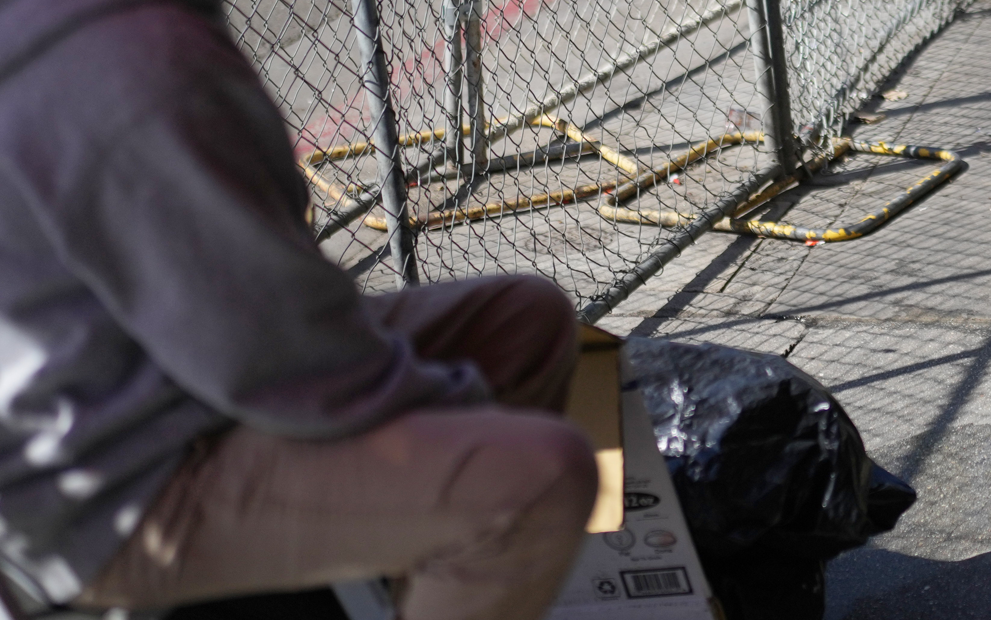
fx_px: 2485
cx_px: 1124
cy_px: -24
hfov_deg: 21.3
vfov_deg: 14.0
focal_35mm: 92
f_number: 1.4
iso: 250
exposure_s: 1/12800
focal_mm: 35
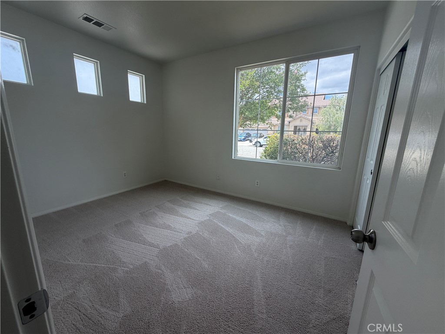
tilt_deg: -11.9
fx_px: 180
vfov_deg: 85.7
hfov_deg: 102.1
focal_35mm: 14
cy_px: 167
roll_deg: -1.7
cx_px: 222
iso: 64
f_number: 2.2
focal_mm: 2.22
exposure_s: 1/193
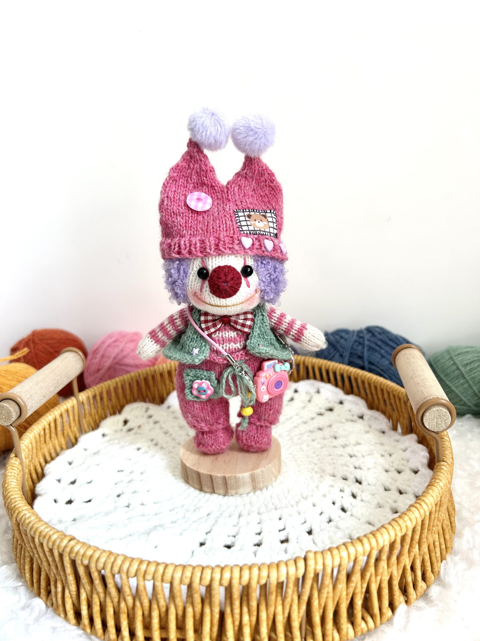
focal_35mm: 26
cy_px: 320
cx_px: 240
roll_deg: +1.4
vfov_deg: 67.3
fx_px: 481
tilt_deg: -12.0
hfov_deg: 53.1
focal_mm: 5.7
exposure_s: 1/121
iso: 50
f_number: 1.5
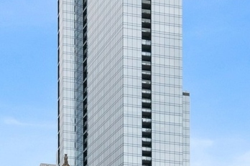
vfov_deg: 14.6
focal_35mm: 93
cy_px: 31
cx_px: 191
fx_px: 646
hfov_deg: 21.7
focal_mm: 20
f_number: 8
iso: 200
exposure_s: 1/640
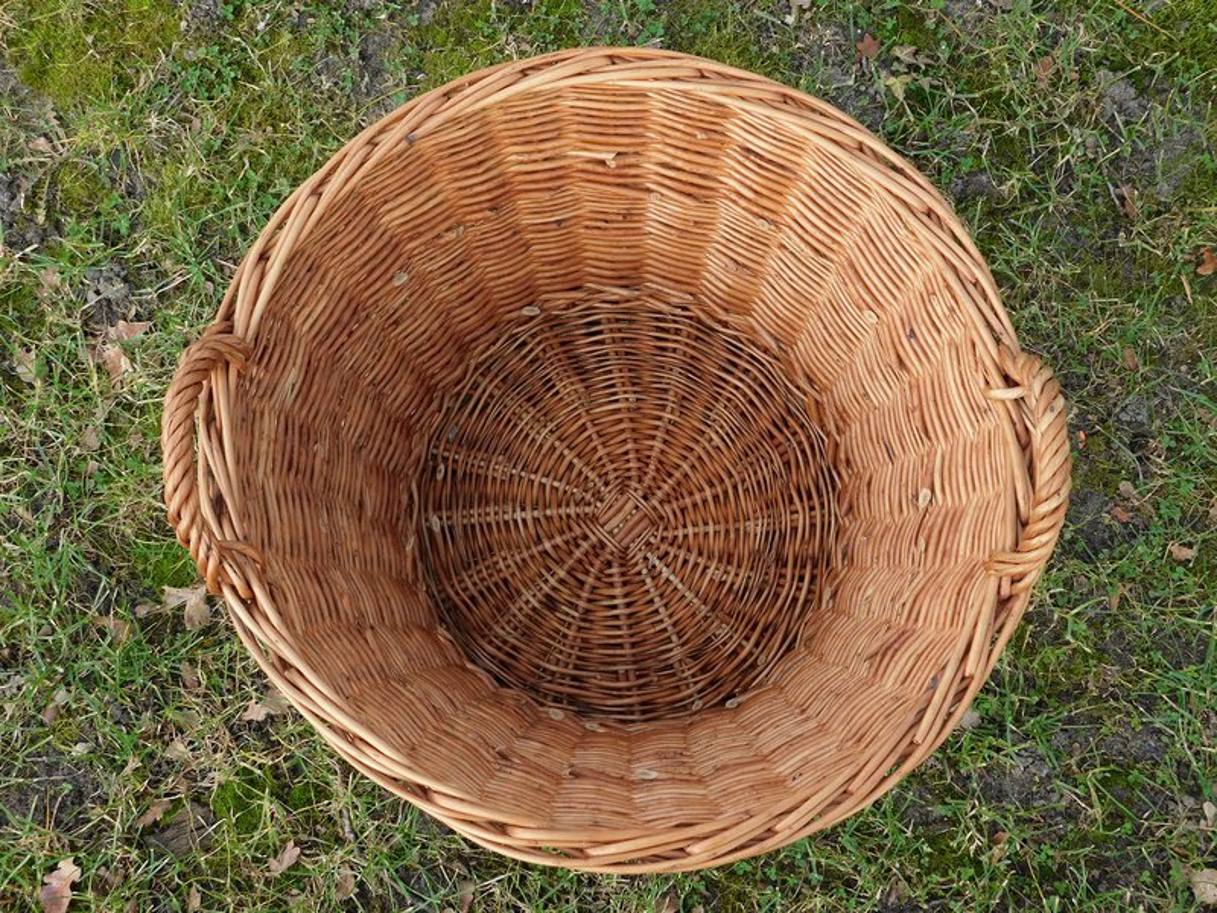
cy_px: 456
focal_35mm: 45
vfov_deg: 32.2
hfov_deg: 42.1
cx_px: 608
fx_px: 1582
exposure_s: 1/250
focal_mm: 8
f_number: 3.7
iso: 125
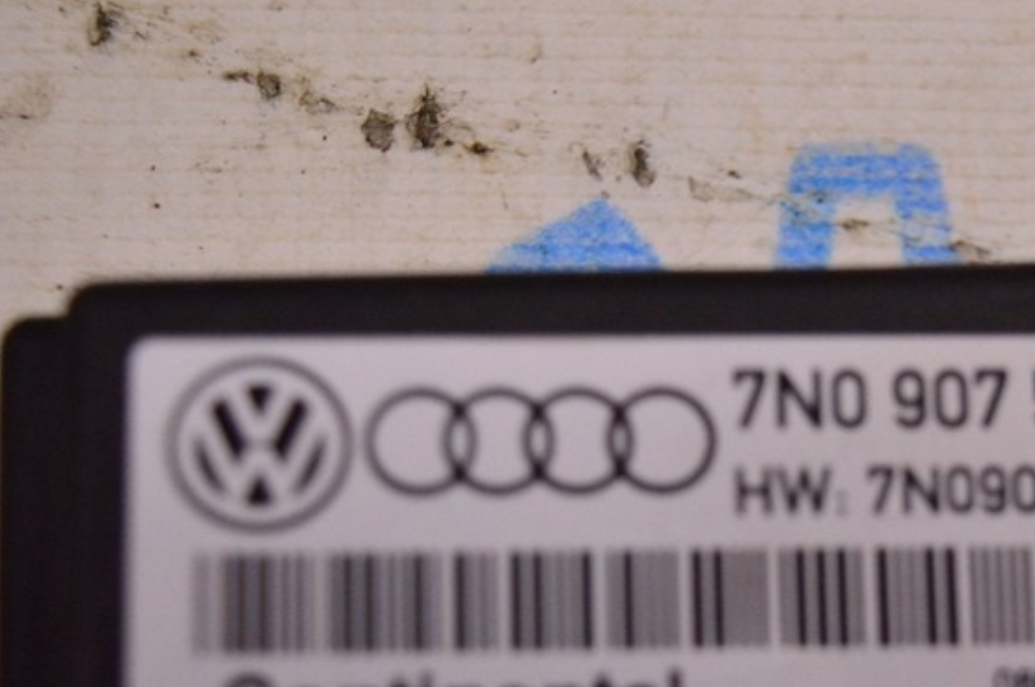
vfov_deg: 14.4
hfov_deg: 21.4
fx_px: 2699
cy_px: 610
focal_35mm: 94
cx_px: 840
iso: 1600
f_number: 4.5
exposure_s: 1/400
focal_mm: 34
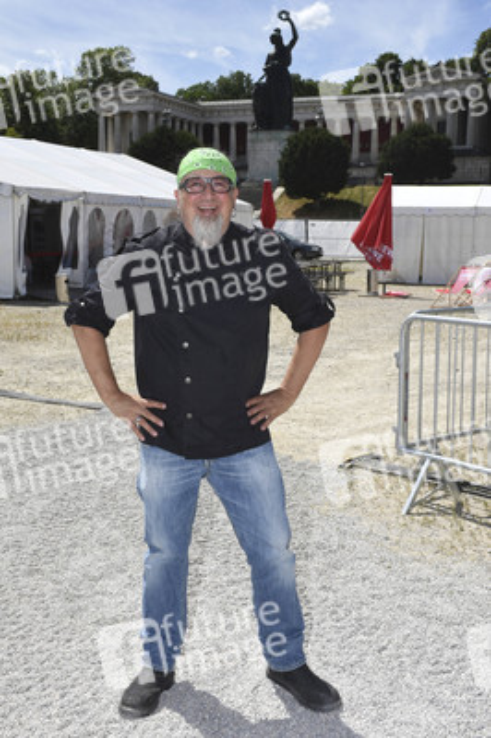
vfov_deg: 48.0
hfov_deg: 33.0
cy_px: 369
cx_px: 246
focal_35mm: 40
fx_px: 830
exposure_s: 1/160
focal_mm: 27
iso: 100
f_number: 14
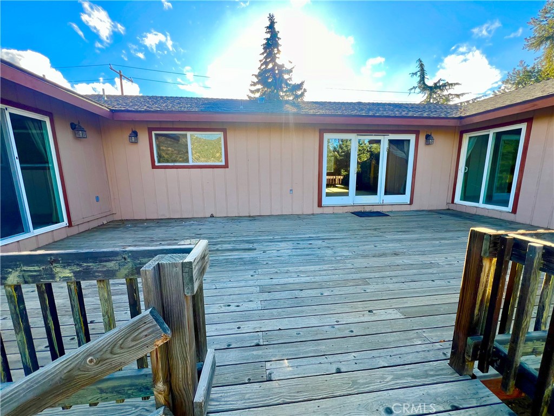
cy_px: 208
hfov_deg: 106.2
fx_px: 208
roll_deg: +1.2
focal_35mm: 13
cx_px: 277
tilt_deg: -7.1
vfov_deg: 89.9
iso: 32
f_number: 1.8
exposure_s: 1/202
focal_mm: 1.57
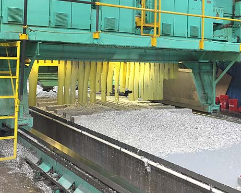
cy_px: 41
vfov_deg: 30.2
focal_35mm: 49
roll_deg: -2.6
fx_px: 350
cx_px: 122
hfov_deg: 38.0
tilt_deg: +3.6
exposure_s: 1/30
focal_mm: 4.15
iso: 100
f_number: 2.2
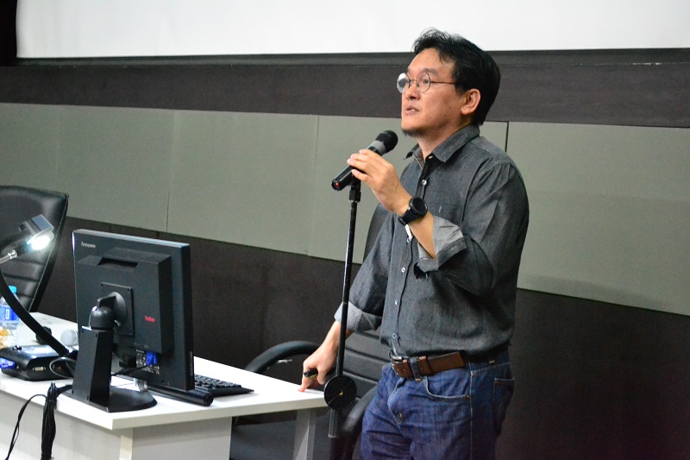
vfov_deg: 21.6
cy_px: 230
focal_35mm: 63
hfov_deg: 31.9
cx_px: 345
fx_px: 1207
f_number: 5.3
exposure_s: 1/8
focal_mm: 42
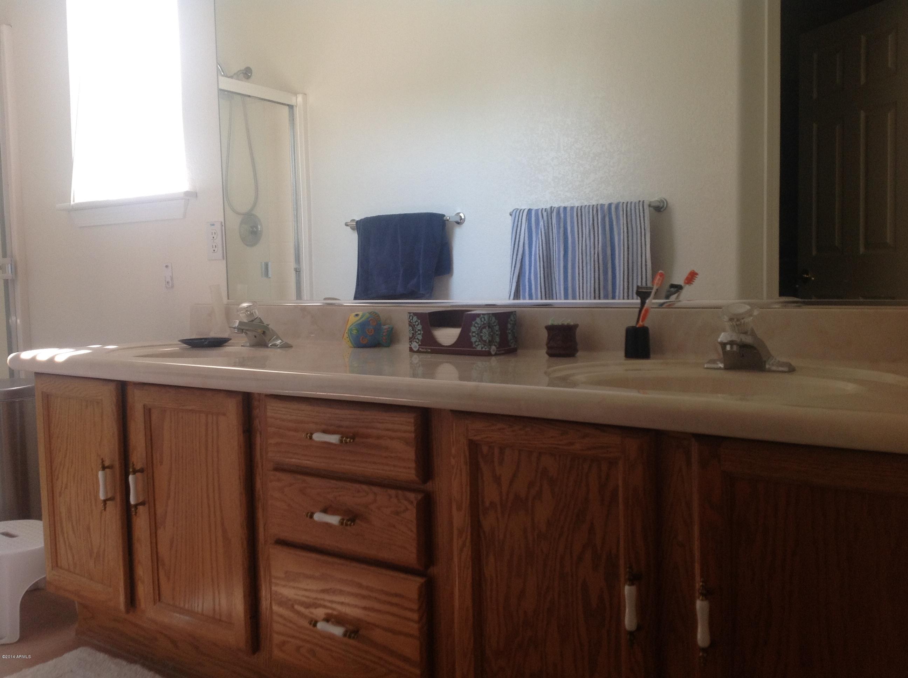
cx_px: 454
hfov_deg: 52.7
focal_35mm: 35
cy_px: 339
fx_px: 917
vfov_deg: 40.6
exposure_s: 1/60
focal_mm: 4.28
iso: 64
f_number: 2.4
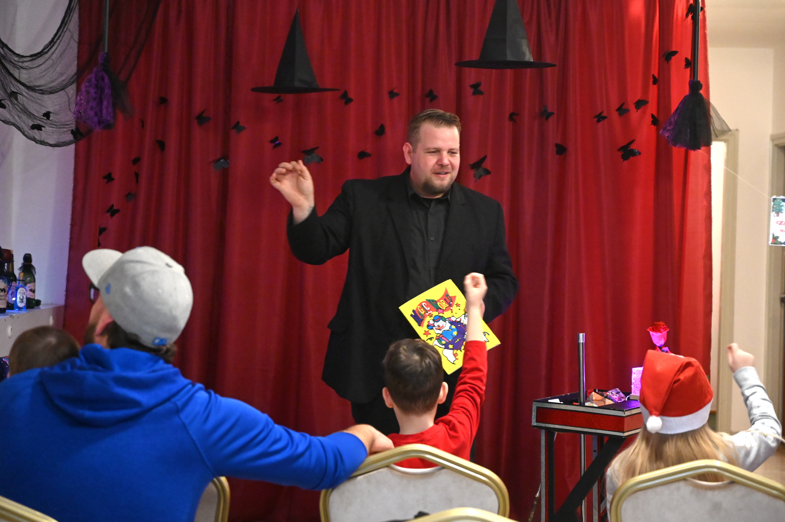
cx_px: 392
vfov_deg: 19.4
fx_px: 1525
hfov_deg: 28.9
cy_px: 261
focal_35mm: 70
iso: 6400
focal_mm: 70
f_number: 4
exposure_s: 1/60
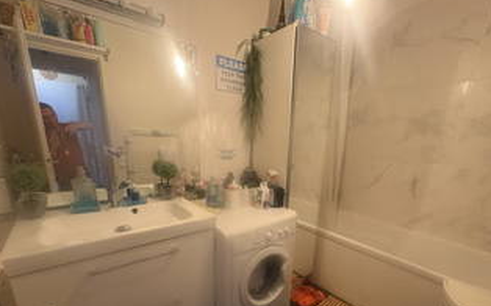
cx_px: 252
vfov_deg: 66.4
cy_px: 200
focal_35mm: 17
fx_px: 227
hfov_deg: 94.4
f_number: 2.2
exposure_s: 1/50
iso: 500
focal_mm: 2.22
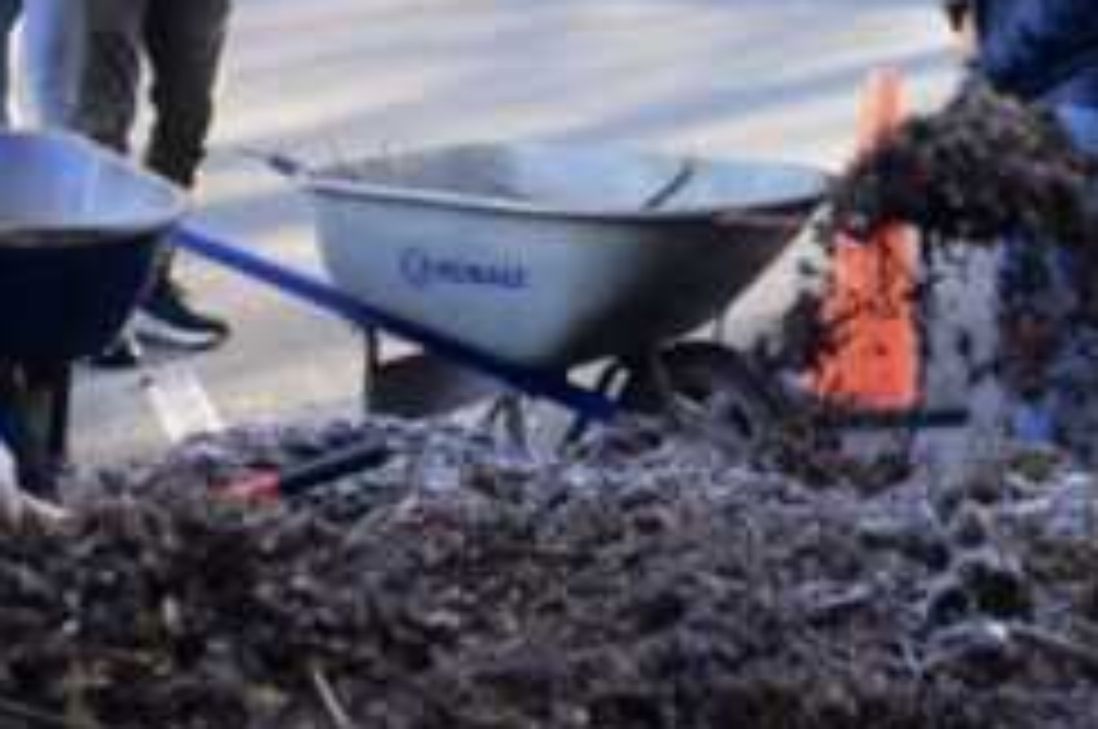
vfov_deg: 13.7
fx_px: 2994
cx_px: 135
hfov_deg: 20.4
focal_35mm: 98
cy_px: -22
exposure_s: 1/80
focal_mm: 25
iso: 400
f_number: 4.5
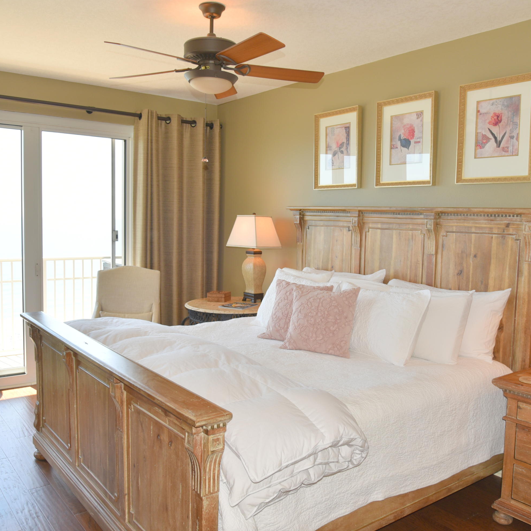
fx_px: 538
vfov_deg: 52.5
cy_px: 266
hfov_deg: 52.5
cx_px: 273
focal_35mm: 31
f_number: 5.6
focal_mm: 24
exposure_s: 1/125
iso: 320
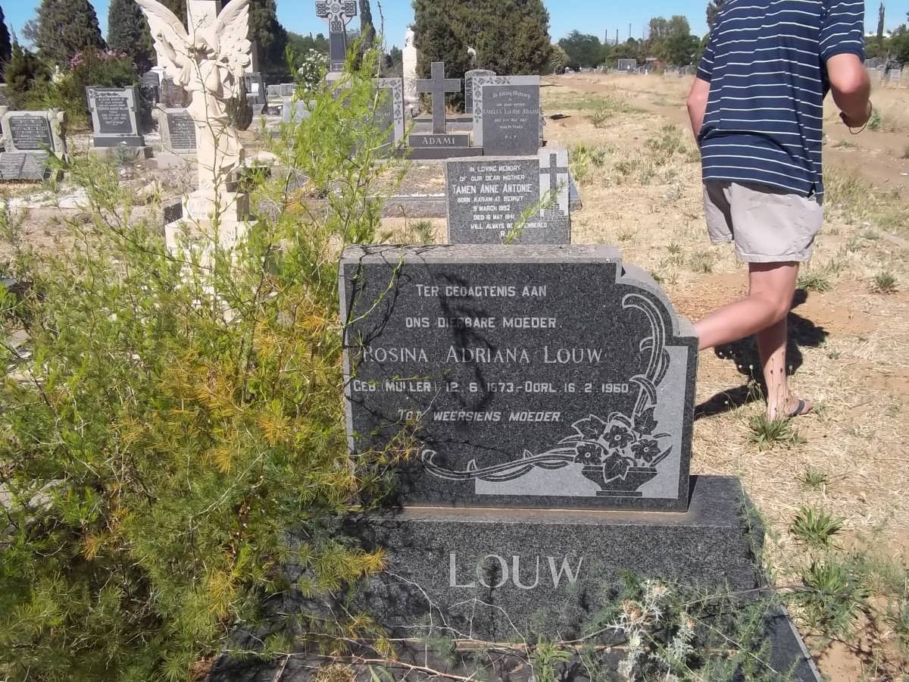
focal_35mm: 32
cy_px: 341
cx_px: 454
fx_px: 840
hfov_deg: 56.8
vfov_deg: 44.2
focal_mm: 5.7
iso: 80
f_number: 5.5
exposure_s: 1/500
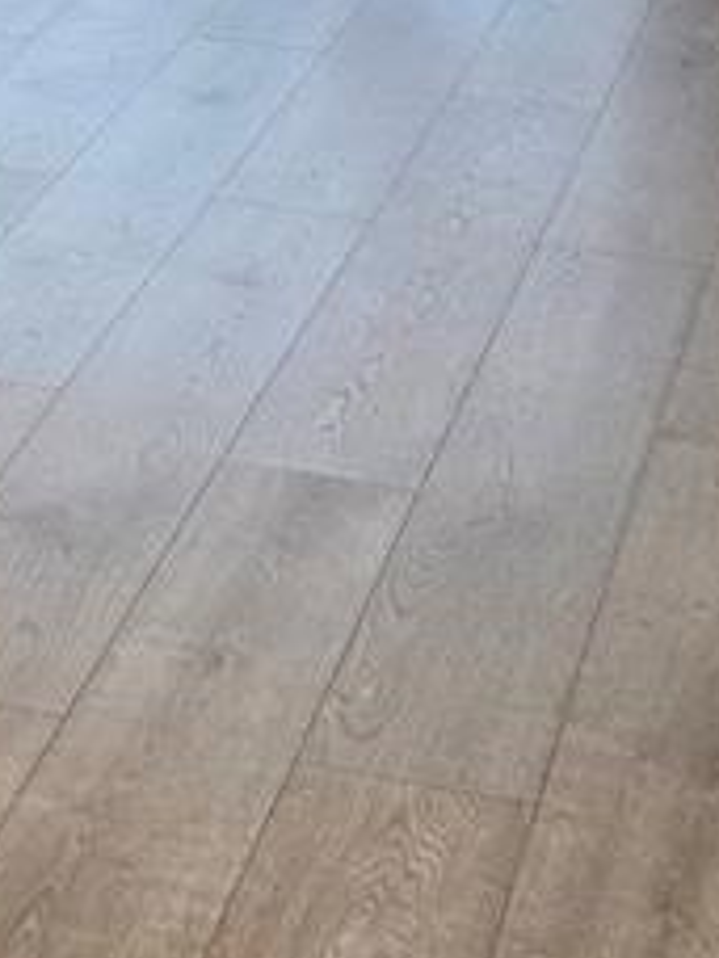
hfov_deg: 11.9
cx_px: -252
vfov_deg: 15.2
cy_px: -420
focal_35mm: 121
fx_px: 3351
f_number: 1.7
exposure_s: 1/120
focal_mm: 6.3
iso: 160
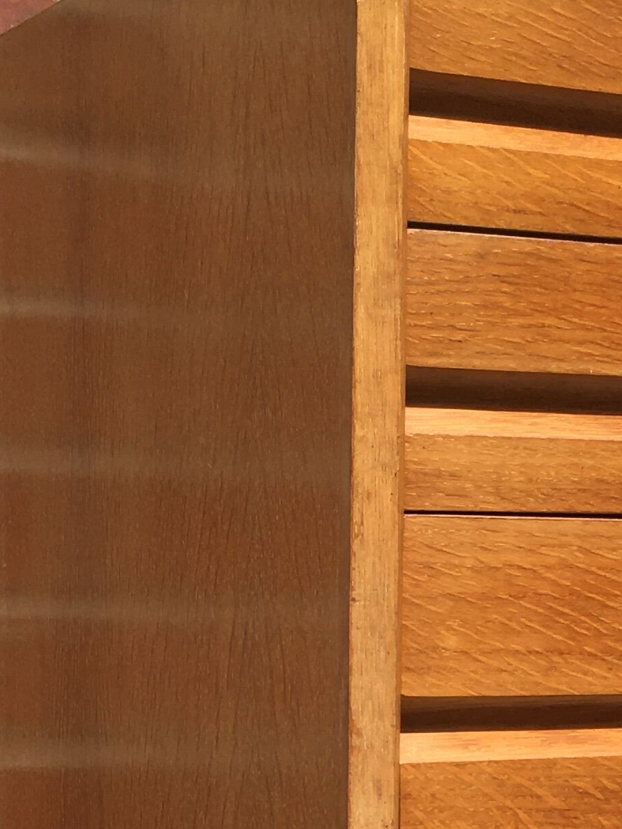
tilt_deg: -9.7
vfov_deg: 19.7
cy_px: 860
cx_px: 448
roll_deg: +0.2
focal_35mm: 96
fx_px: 2299
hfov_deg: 15.4
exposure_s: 1/1183
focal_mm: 4.15
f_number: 2.2
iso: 25
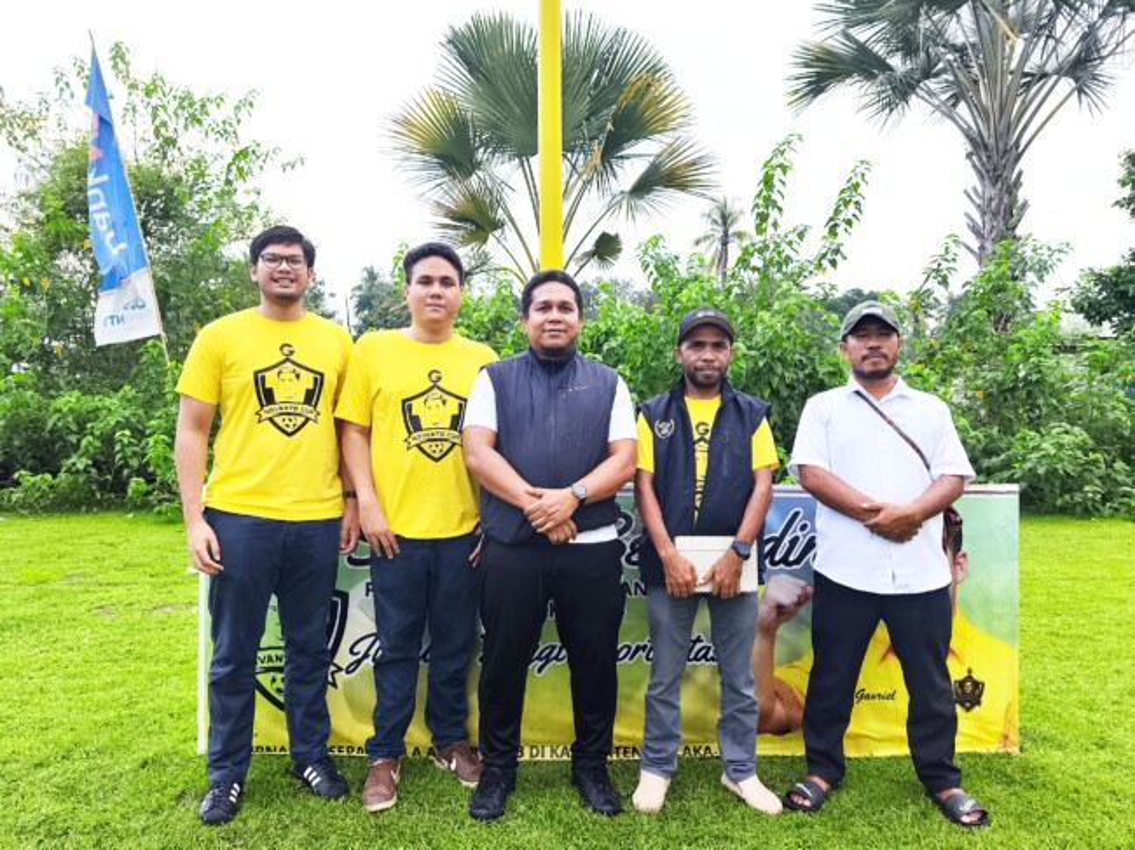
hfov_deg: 73.9
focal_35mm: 23
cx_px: 568
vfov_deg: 58.8
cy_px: 425
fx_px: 754
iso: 64
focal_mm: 6.18
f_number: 1.65
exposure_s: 1/99.9
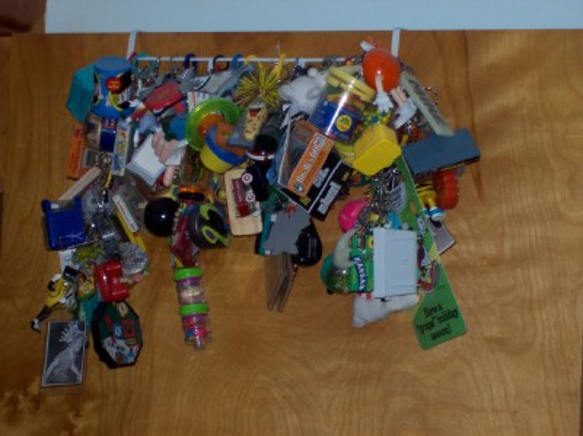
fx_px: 1817
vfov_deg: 13.7
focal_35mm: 108
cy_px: 218
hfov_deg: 18.2
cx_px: 292
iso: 80
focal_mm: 18
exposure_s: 1/128
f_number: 4.8
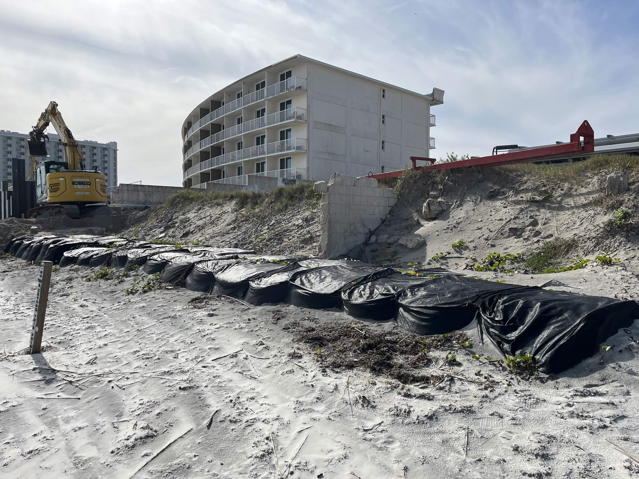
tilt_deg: -2.5
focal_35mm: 26
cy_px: 240
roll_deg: -0.6
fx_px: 480
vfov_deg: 53.1
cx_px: 320
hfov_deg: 67.3
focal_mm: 5.1
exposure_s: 1/6173
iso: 50
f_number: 1.6
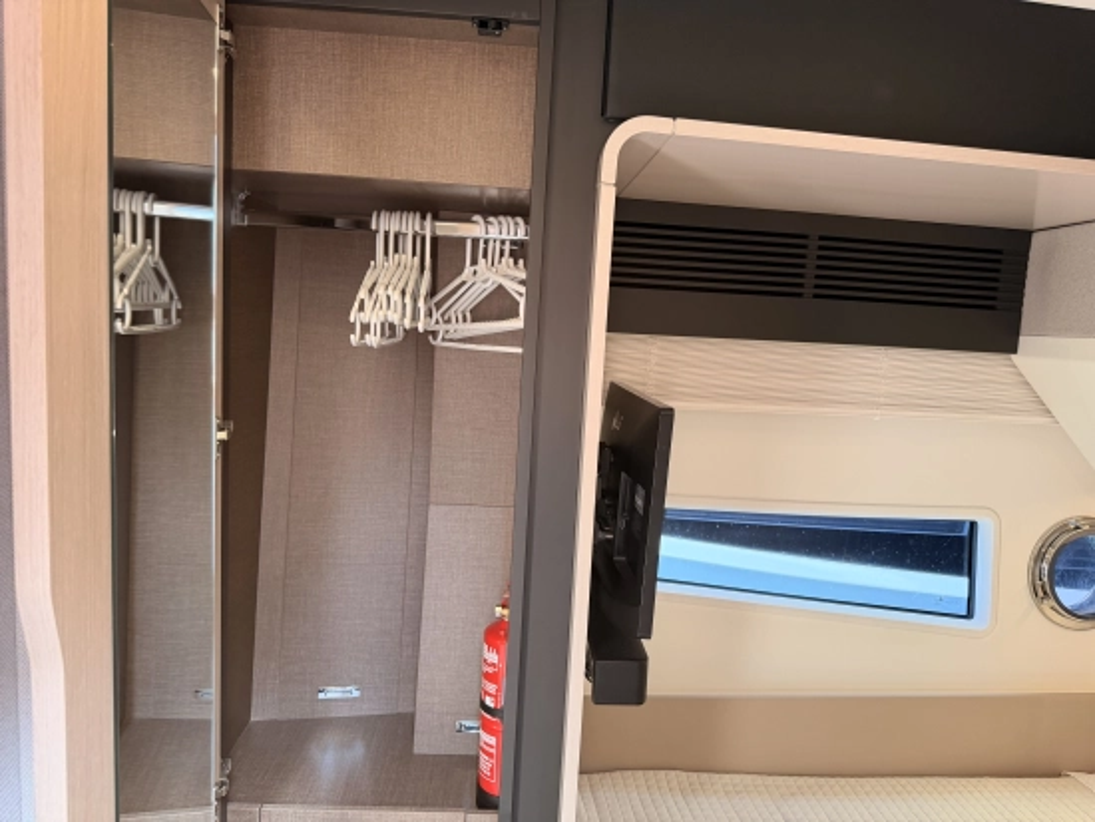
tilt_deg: -7.1
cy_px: 411
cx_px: 548
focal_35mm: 24
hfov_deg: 71.6
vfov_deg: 56.9
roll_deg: -2.6
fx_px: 760
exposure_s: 1/57
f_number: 1.78
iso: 250
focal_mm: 6.76
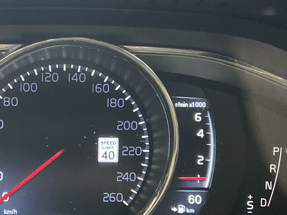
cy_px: 102
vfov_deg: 18.9
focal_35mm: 78
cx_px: 47
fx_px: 647
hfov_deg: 24.5
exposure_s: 1/31
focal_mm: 3
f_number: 1.8
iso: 320
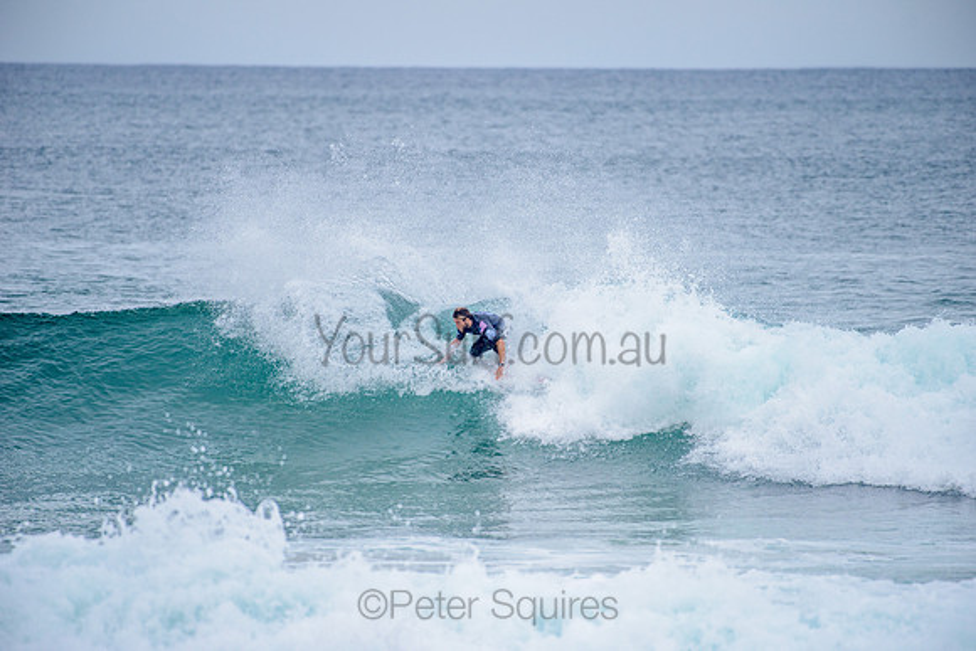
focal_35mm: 500
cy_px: 326
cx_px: 488
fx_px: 13558
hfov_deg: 4.1
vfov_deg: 2.8
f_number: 5.6
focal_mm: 500
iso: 280
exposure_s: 1/2000
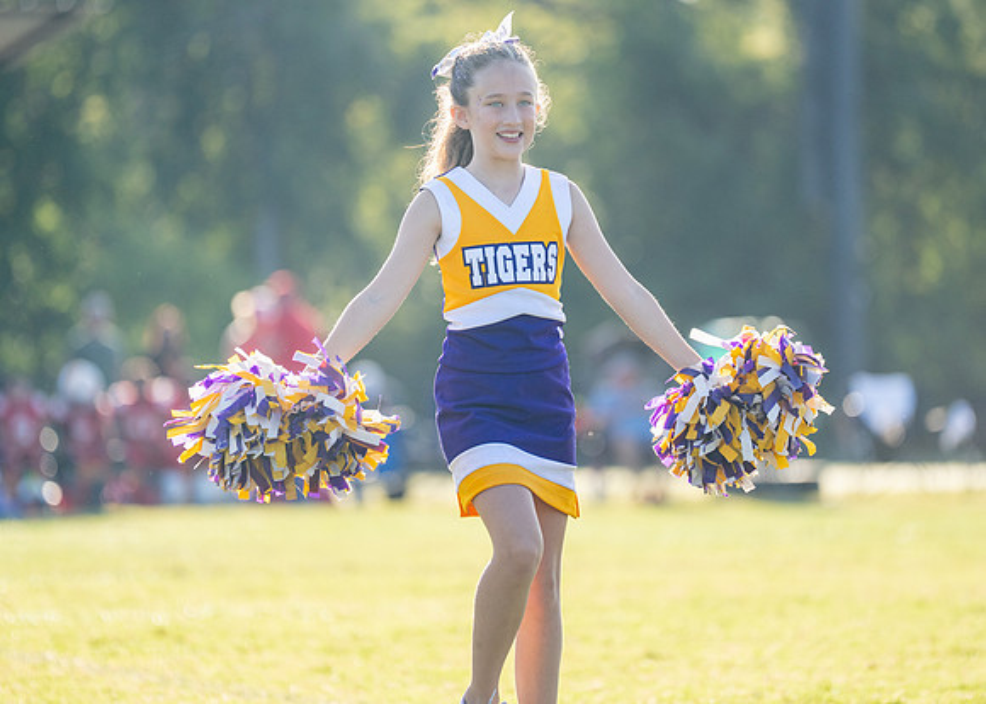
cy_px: 298
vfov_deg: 5.6
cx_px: 510
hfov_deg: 7.8
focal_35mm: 258
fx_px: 7222
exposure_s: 1/2000
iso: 400
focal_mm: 191
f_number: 2.8
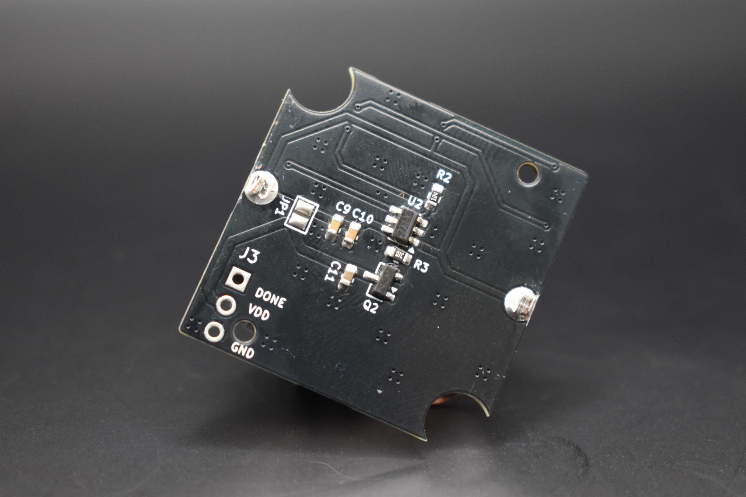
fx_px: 1492
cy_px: 248
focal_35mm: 72
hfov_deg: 28.1
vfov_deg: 18.9
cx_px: 373
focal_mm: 48
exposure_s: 1/60
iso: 640
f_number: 5.6
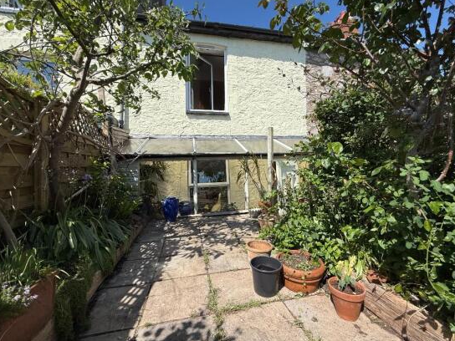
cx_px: 235
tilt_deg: +0.9
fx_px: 197
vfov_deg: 81.7
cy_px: 164
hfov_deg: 98.1
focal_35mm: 15
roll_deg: +1.9
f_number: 2.2
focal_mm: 2.22
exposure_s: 1/2611
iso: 50
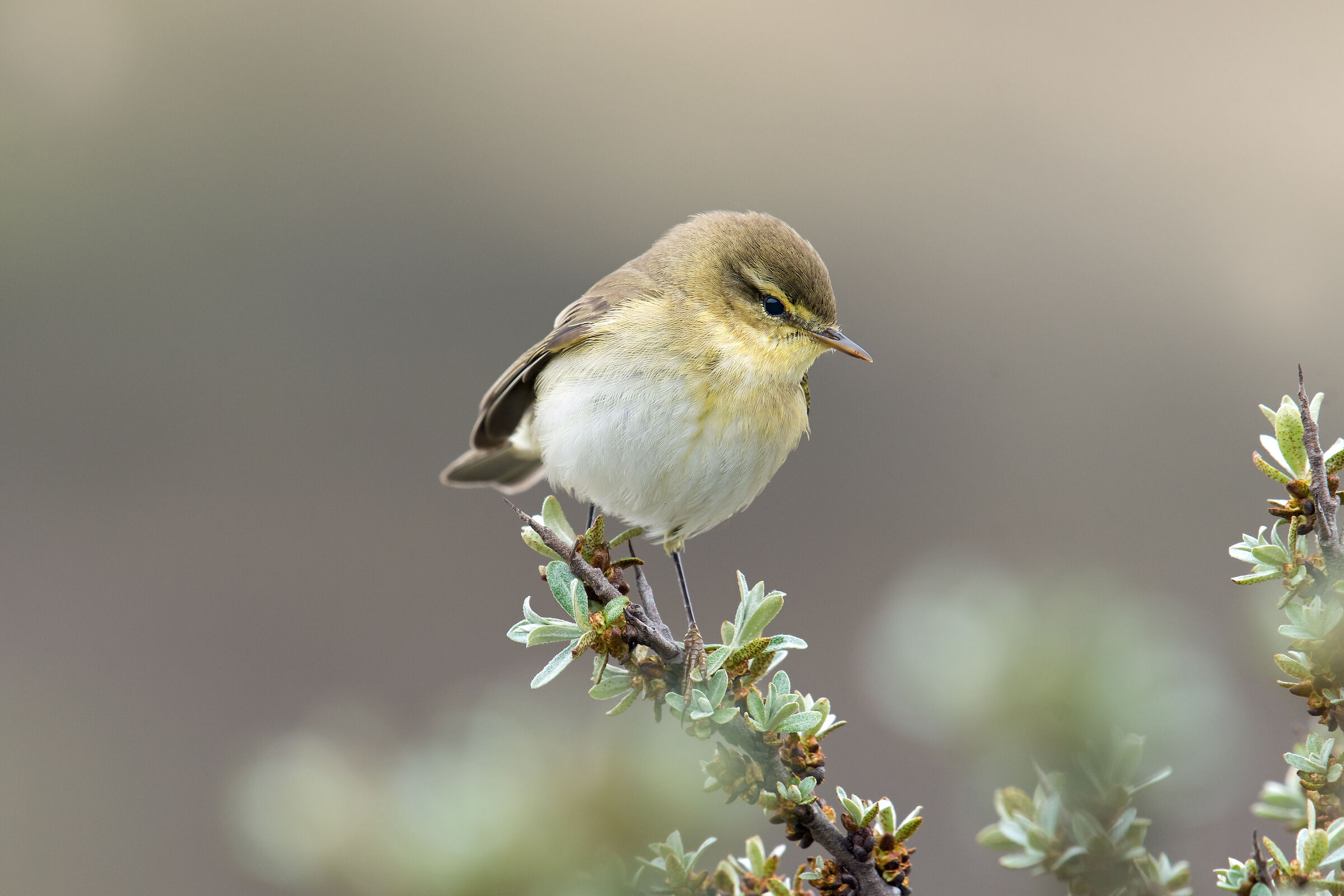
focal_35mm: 630
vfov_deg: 2.2
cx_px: 672
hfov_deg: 3.3
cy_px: 448
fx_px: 23518
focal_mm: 420
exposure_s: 1/250
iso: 640
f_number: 7.1
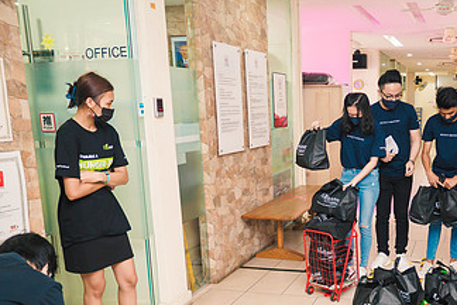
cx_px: 350
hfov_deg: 45.5
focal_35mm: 41
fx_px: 520
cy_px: 210
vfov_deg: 32.3
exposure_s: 1/125
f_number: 1.8
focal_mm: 11
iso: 800
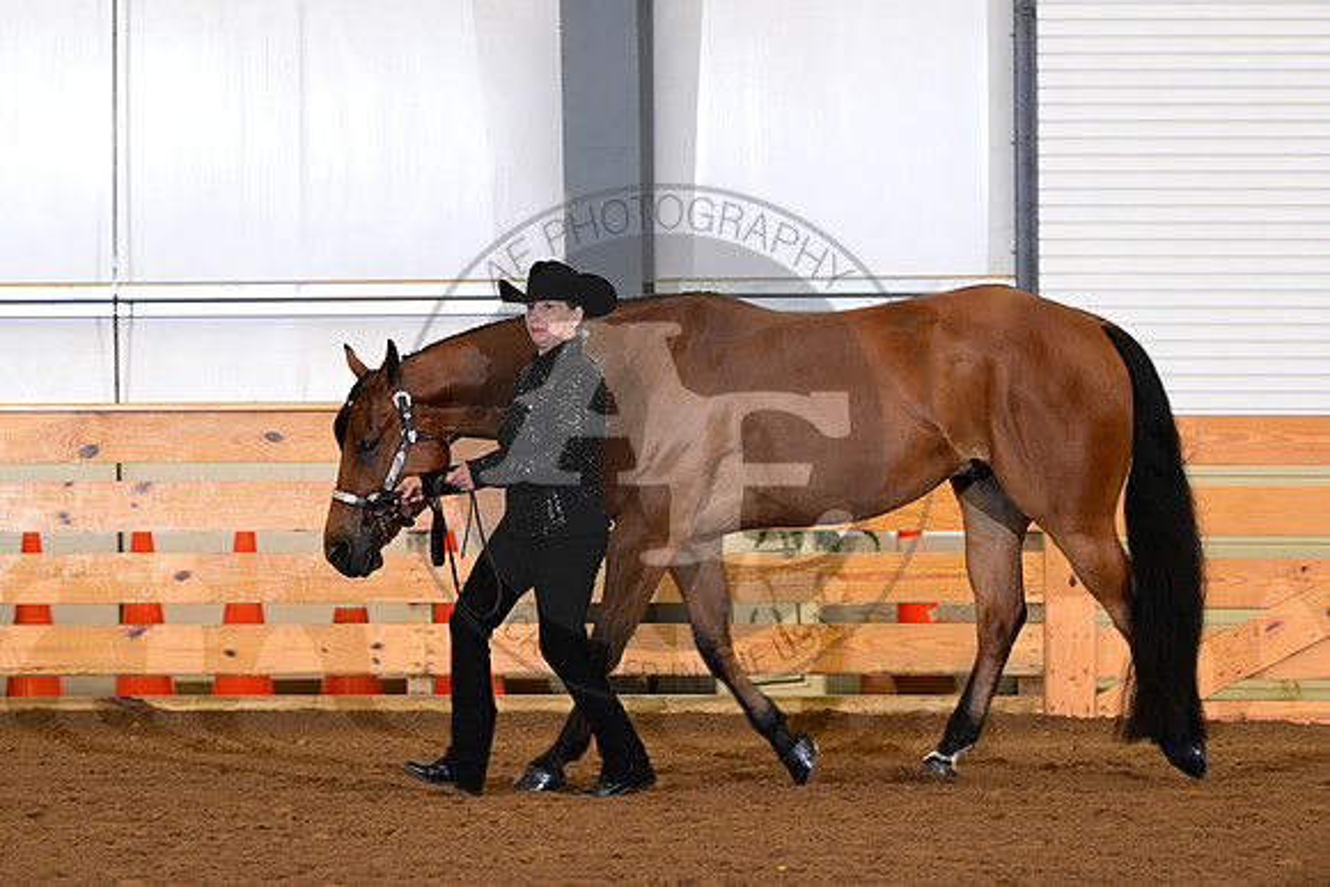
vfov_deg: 7.2
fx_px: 7021
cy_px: 444
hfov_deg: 10.8
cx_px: 665
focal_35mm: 190
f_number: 6.3
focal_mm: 190
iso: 2500
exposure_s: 1/125
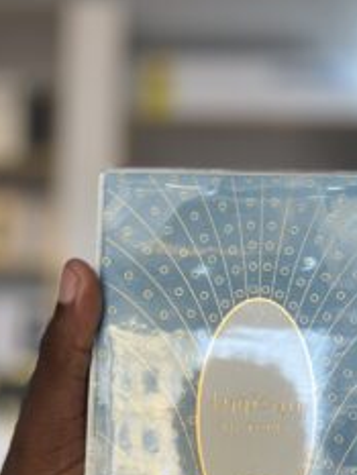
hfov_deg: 30.0
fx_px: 659
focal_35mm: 48
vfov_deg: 38.0
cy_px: 386
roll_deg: -0.7
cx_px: 251
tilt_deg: +5.9
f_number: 1.5
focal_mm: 5.7
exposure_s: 1/131
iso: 32
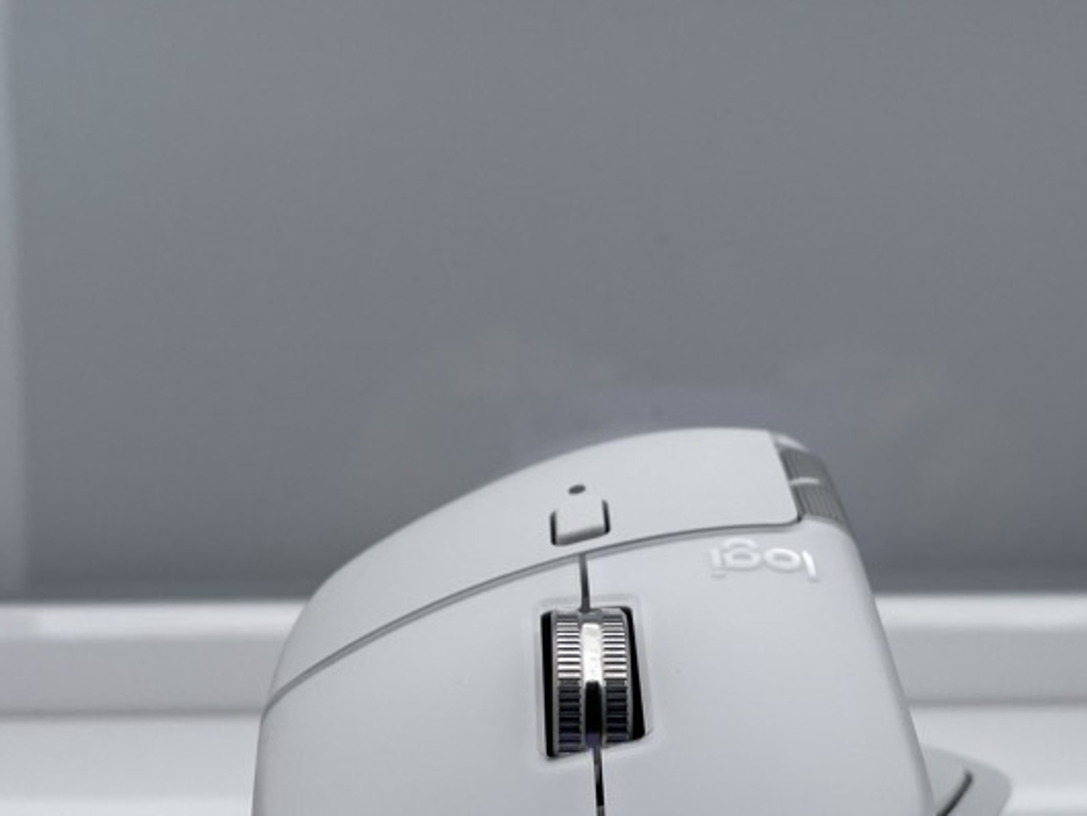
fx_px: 1853
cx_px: 651
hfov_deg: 32.6
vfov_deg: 24.7
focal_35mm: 59
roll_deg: +1.0
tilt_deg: -3.2
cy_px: 549
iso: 32
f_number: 1.6
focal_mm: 4.2
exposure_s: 1/502
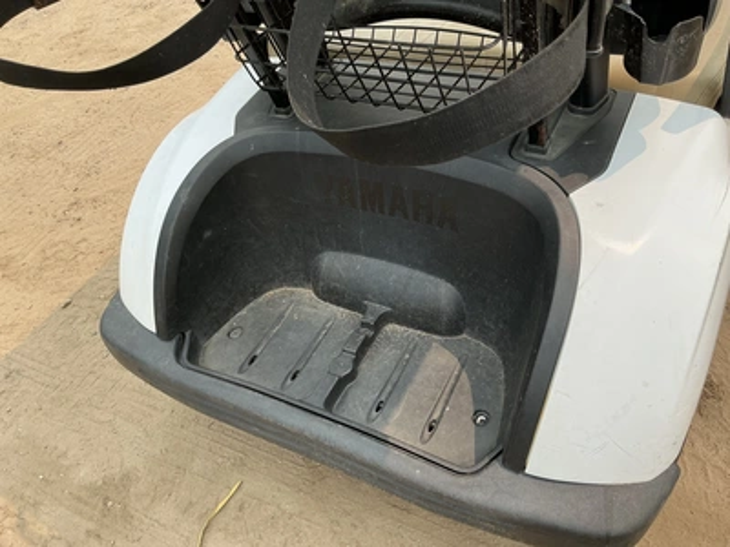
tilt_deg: -43.8
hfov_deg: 63.4
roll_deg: +10.6
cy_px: 274
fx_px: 590
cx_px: 365
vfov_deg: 49.7
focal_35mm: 28
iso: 25
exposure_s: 1/1279
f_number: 1.8
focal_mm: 3
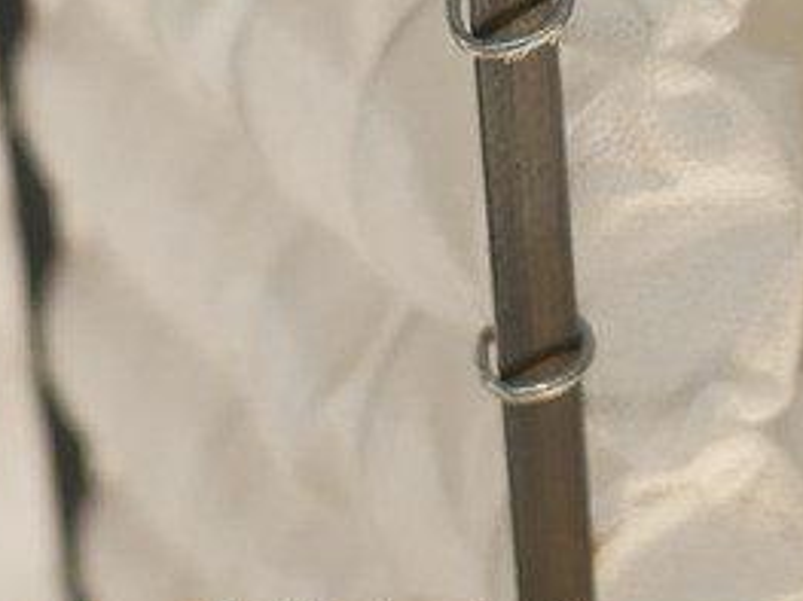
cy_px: -308
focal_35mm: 114
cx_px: 748
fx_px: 2643
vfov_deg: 12.3
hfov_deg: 17.0
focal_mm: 15
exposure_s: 1/60
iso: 200
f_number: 1.7
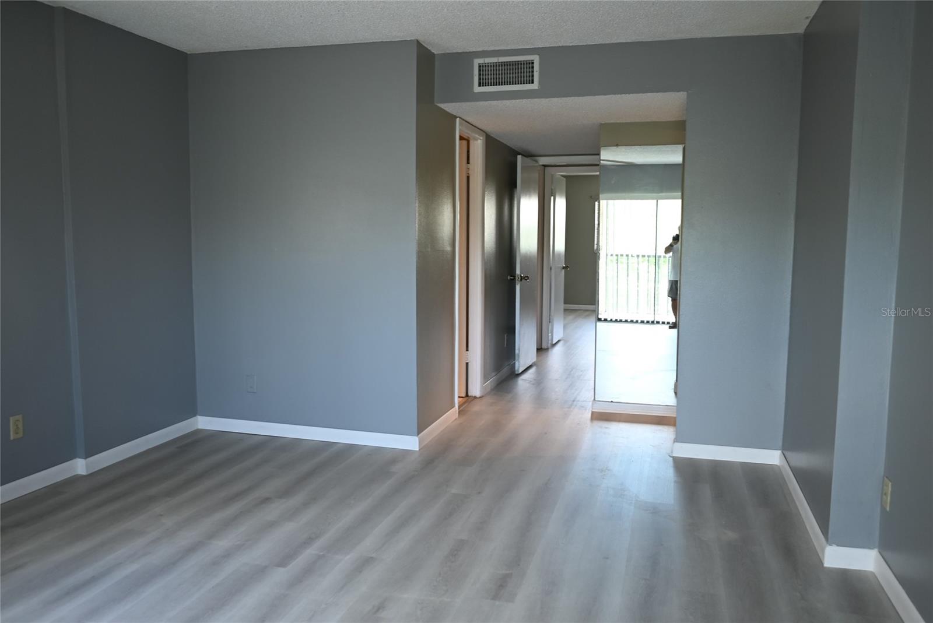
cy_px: 312
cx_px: 466
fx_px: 700
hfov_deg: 67.3
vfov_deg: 48.0
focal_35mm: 27
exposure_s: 1/50
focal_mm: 18
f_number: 4
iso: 280
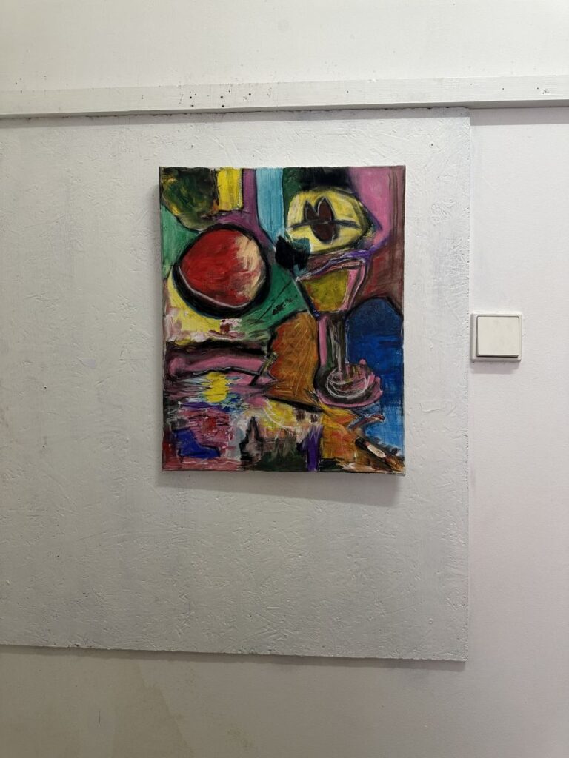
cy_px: 379
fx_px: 526
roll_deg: +0.2
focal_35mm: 24
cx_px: 284
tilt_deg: +0.0
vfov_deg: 71.6
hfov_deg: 56.8
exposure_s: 1/50
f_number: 1.78
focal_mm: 6.86
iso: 200
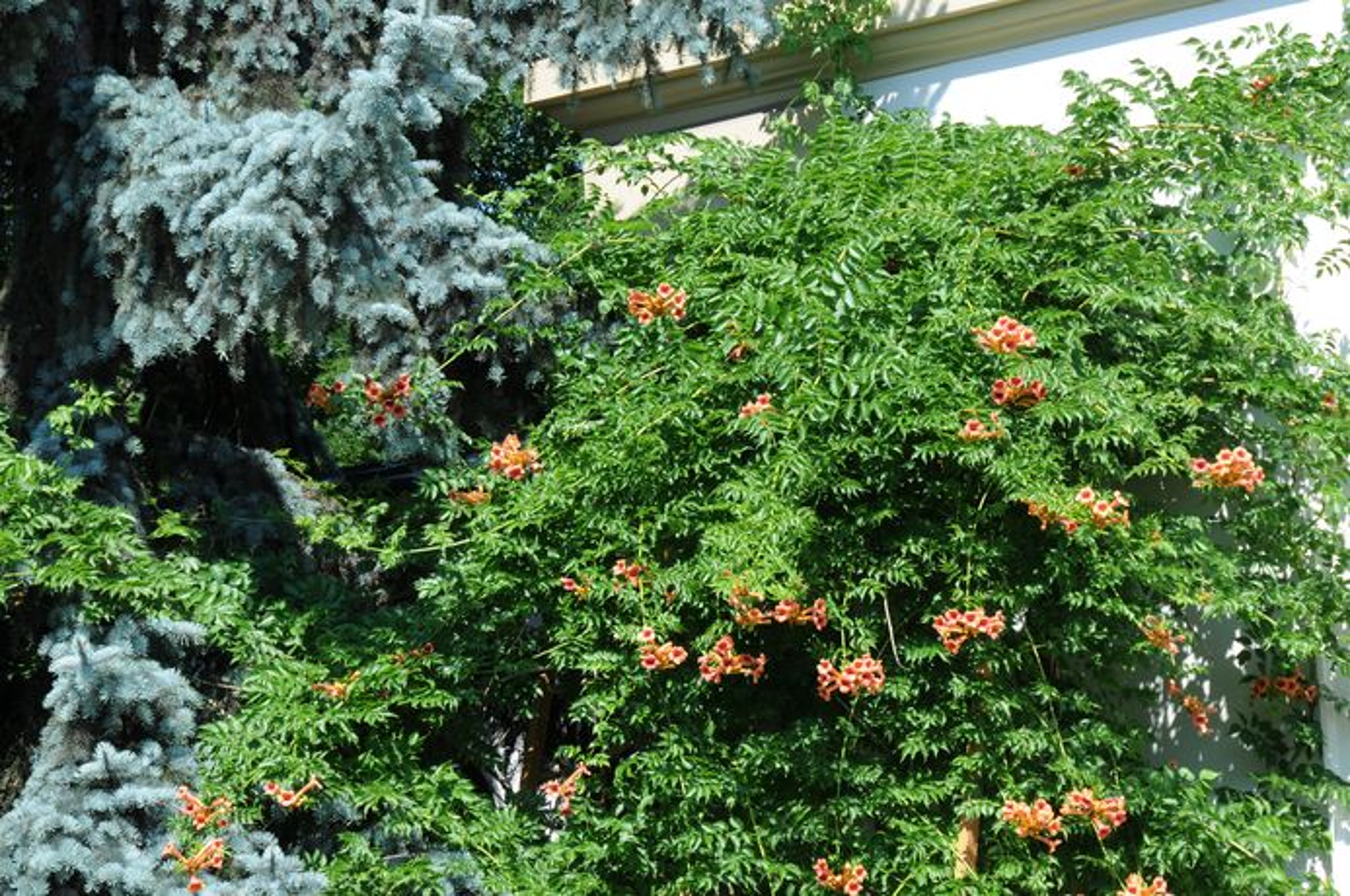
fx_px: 4213
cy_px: 448
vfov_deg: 12.1
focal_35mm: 112
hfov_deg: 18.2
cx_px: 675
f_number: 11
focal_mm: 75
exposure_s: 1/160
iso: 250
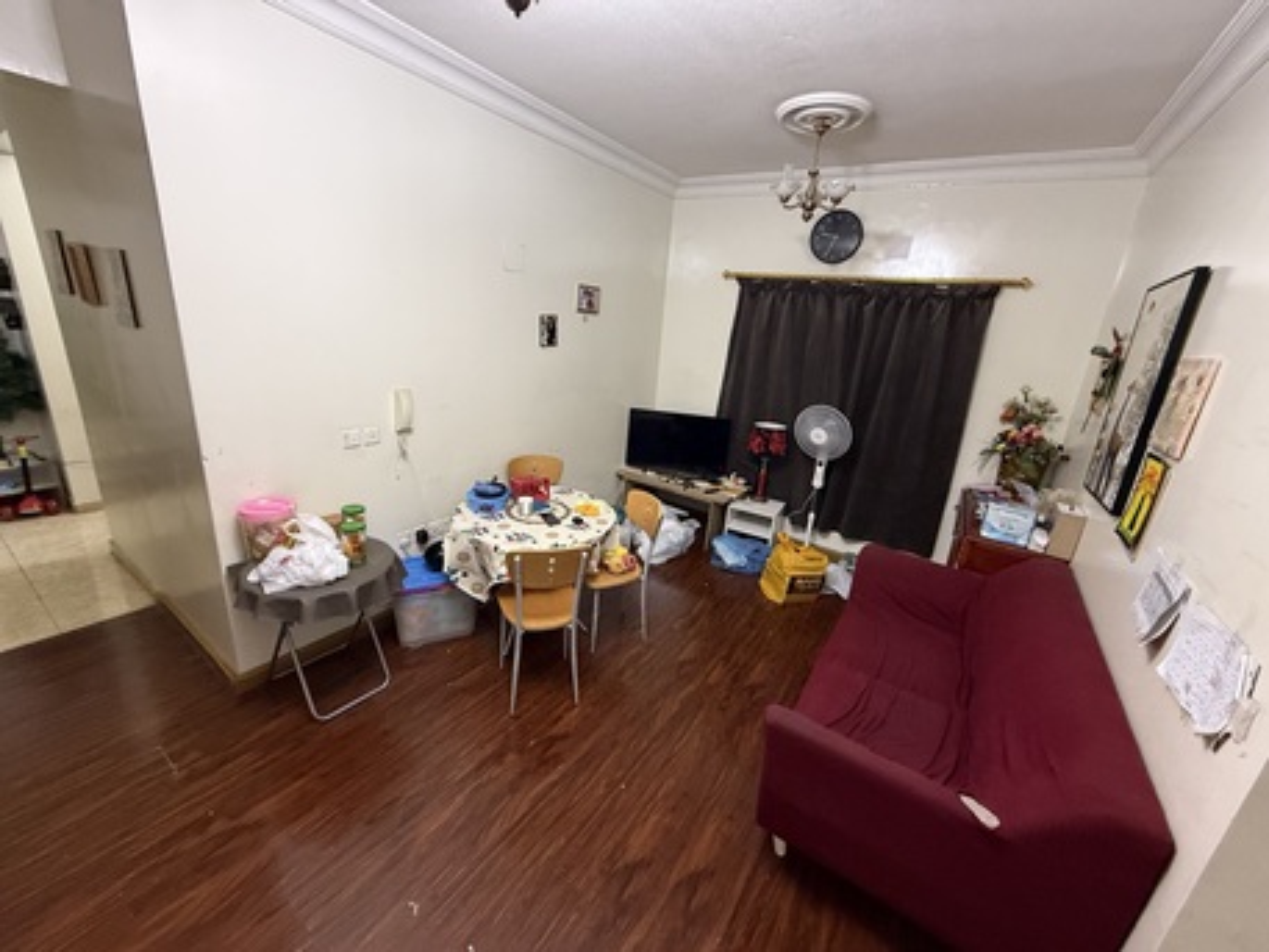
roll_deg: -5.1
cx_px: 634
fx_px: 513
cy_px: 476
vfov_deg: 85.7
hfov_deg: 102.0
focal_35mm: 14
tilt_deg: -17.8
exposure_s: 1/60
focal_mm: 2.22
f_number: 2.2
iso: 500
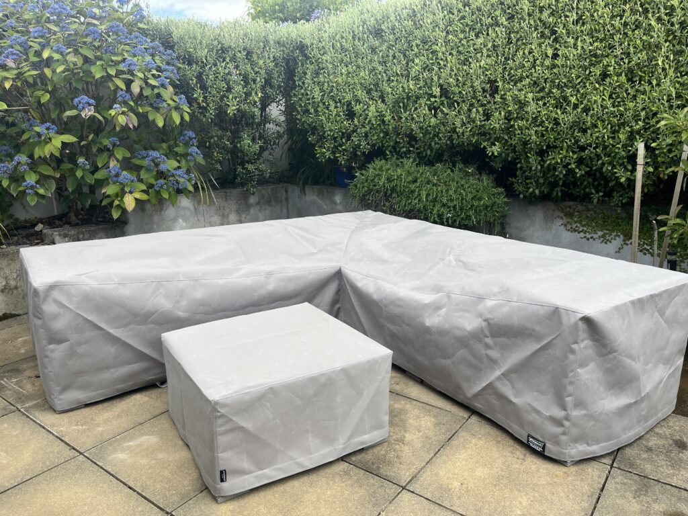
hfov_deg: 67.3
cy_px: 258
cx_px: 344
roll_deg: +0.4
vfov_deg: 53.1
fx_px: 517
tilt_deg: -12.5
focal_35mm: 26
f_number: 1.6
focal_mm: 5.1
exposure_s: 1/639
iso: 50
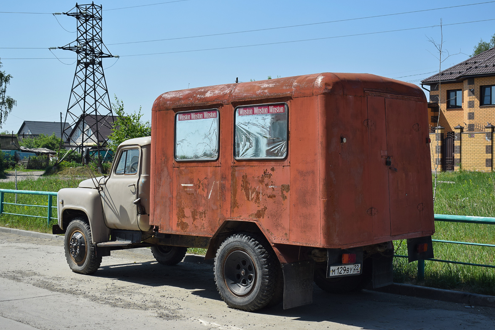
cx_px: 248
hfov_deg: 41.5
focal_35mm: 48
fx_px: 653
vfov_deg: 28.4
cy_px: 163
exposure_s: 1/500
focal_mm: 31
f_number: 5.6
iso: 100
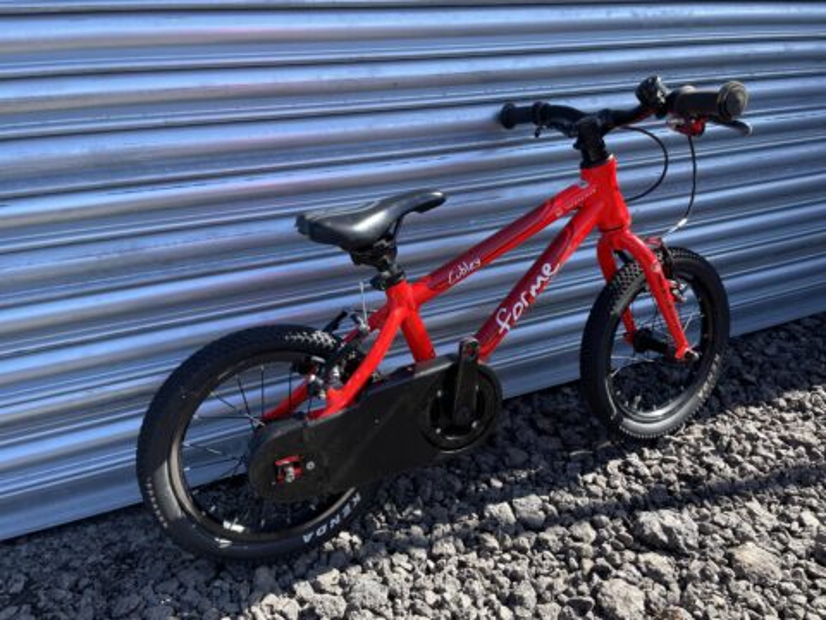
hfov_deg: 67.3
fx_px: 620
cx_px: 413
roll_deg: +3.9
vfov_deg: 53.1
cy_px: 310
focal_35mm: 26
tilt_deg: -19.6
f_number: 1.6
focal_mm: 4.2
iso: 32
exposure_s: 1/716
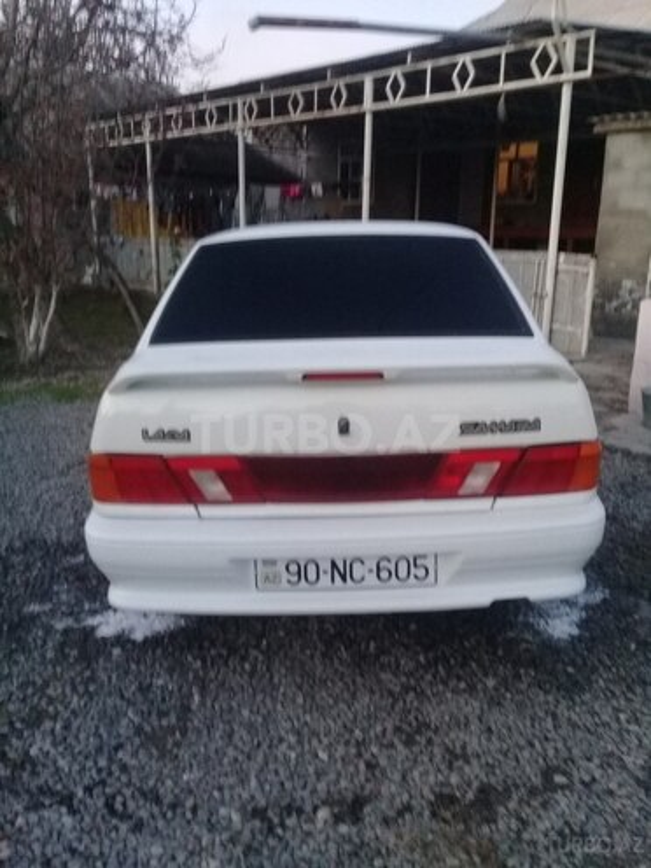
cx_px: 326
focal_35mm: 31
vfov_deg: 58.4
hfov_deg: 45.4
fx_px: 777
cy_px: 434
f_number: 2.2
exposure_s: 1/17
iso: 250
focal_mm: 3.3
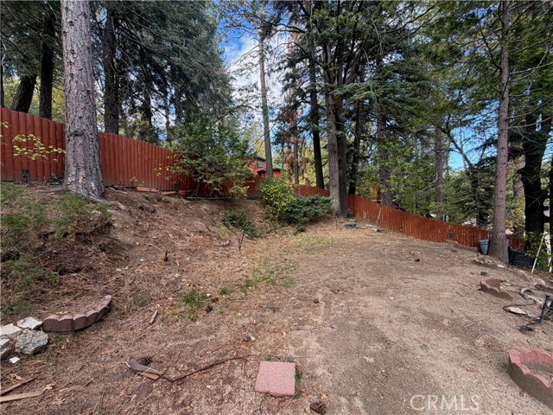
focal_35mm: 14
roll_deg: +2.9
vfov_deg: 85.7
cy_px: 208
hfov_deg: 102.1
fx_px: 224
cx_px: 276
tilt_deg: -2.2
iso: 64
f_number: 2.2
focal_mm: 2.22
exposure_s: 1/121
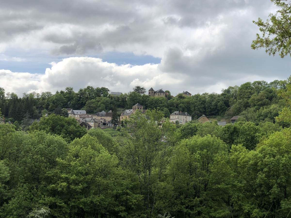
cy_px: 109
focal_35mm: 52
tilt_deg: +7.7
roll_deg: -2.0
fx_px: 437
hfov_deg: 36.8
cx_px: 146
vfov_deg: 28.0
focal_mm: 6
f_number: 2.4
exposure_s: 1/1066
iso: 16
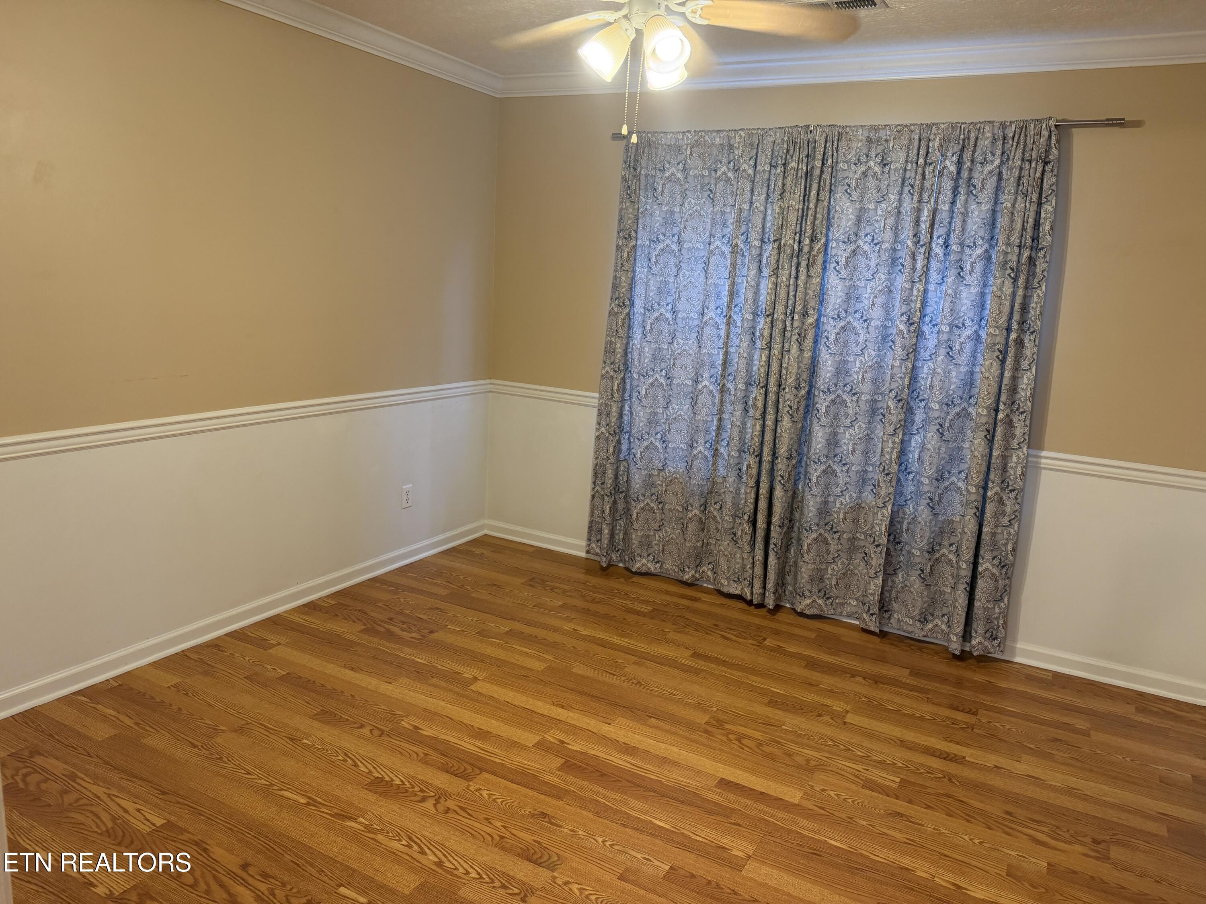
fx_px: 836
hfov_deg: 71.6
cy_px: 452
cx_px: 603
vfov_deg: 56.8
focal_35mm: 24
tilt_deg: -11.9
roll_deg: -3.1
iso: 250
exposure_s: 1/60
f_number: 1.78
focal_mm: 6.76
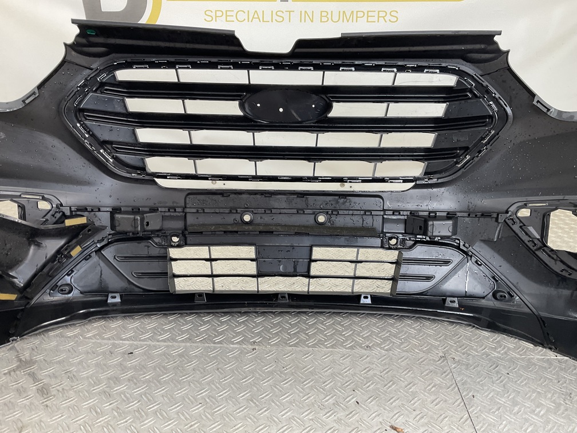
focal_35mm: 29
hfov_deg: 61.7
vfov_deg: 48.2
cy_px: 216
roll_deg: -3.0
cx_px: 288
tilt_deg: -18.1
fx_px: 483
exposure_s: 1/100
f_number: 1.8
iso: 32
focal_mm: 3
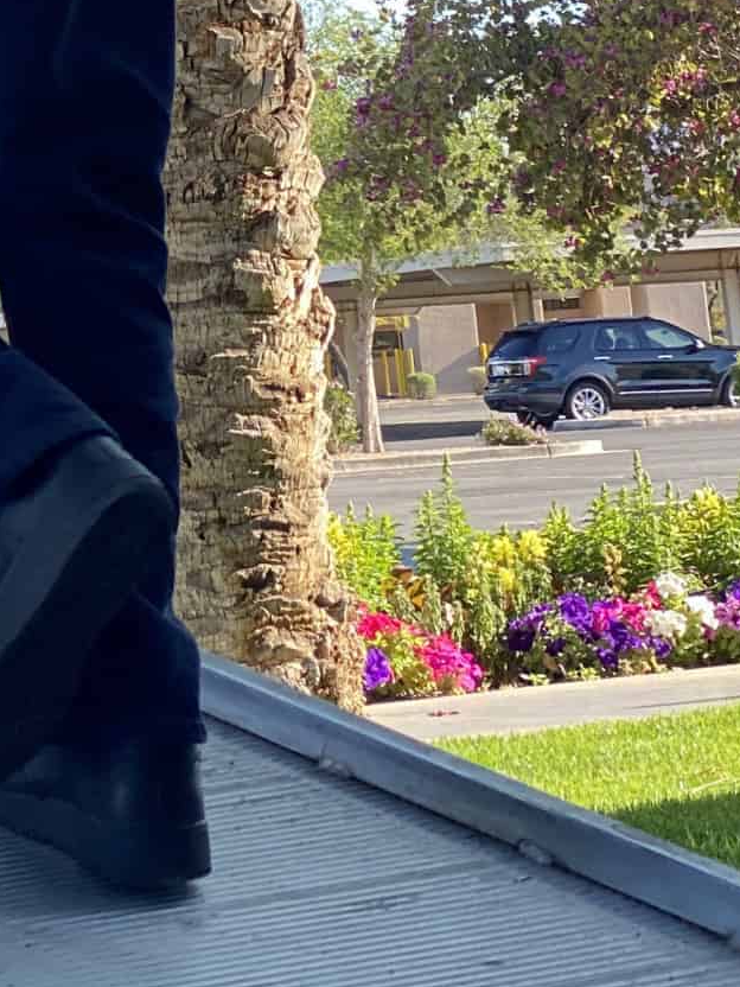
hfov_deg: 9.0
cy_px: -281
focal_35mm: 160
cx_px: -364
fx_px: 4561
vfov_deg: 12.0
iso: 20
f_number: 2
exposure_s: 1/129
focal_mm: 6
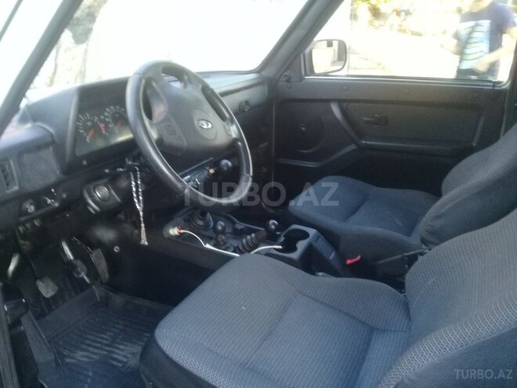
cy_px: 194
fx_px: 463
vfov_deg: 45.4
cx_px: 258
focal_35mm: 31
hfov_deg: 58.4
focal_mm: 3.3
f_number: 2.2
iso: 125
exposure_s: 1/33
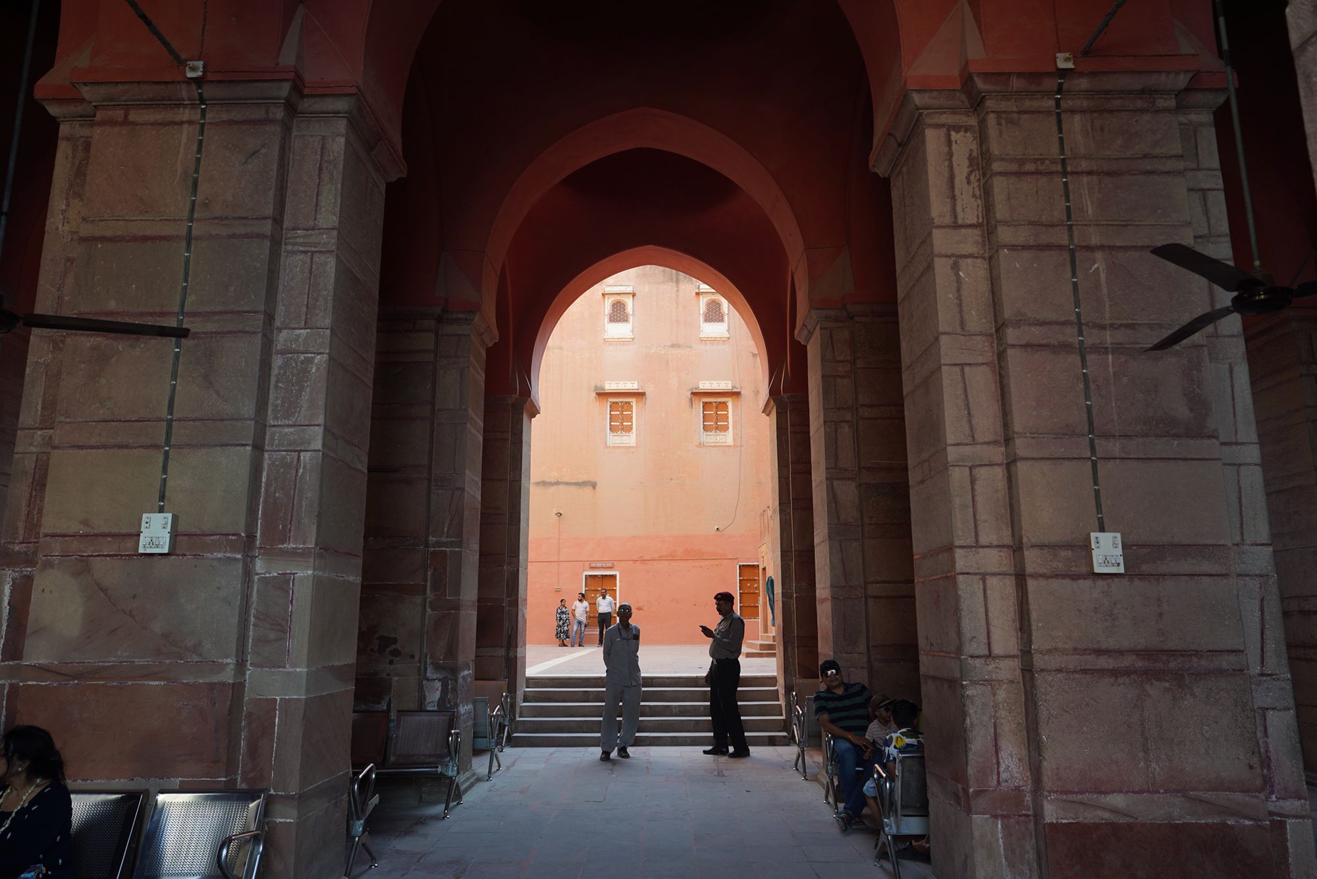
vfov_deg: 53.1
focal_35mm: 24
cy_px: 440
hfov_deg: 73.7
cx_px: 658
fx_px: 878
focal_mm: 24
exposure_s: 1/100
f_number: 3.5
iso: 100
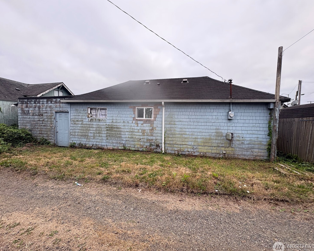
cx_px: 156
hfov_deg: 96.8
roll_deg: -1.0
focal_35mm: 15
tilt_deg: -3.0
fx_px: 139
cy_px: 127
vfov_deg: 84.0
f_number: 2.2
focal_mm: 2.22
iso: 50
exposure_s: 1/207
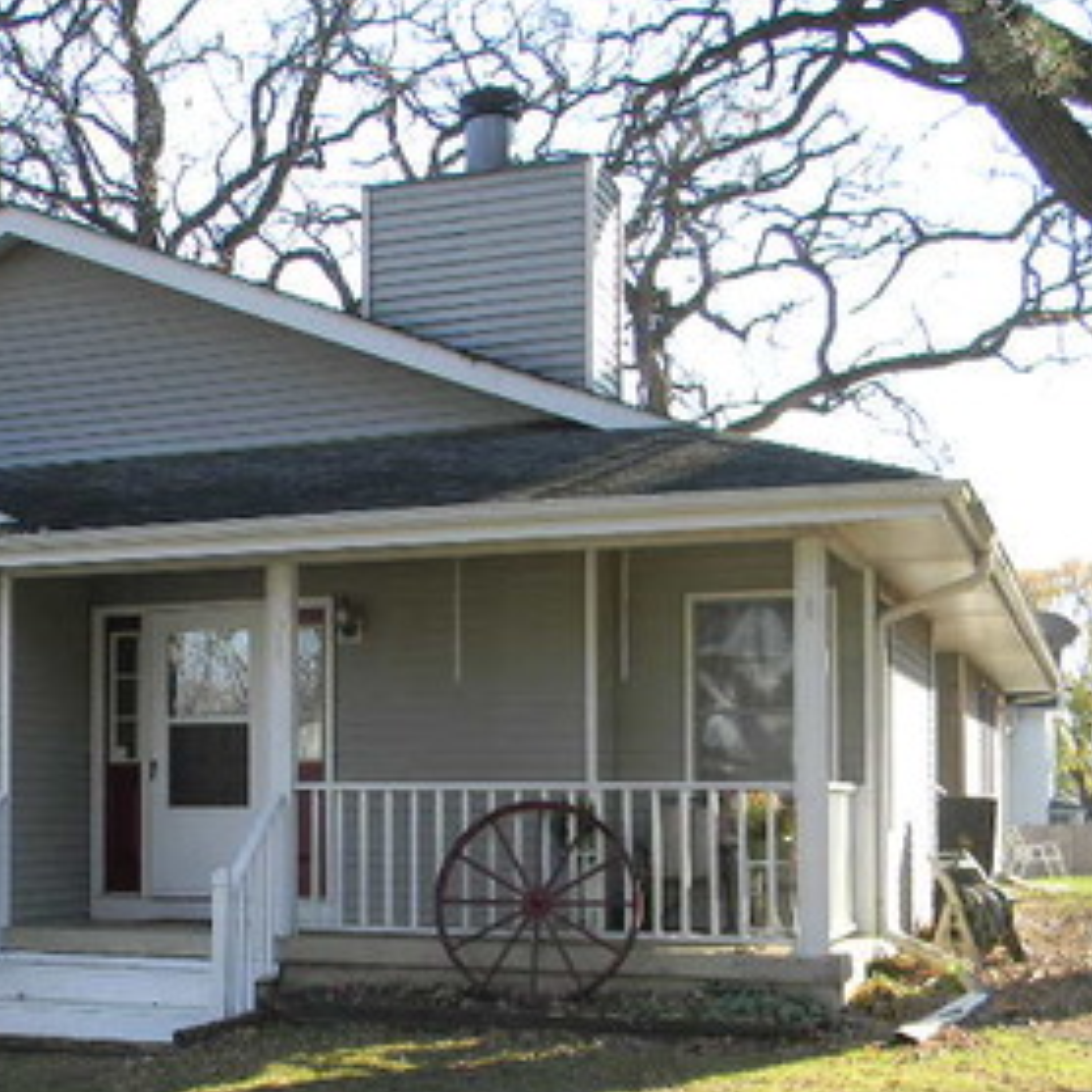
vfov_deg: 29.8
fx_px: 2034
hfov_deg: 29.1
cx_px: 153
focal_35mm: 57
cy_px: 750
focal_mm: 5
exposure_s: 1/161
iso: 80
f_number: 3.5
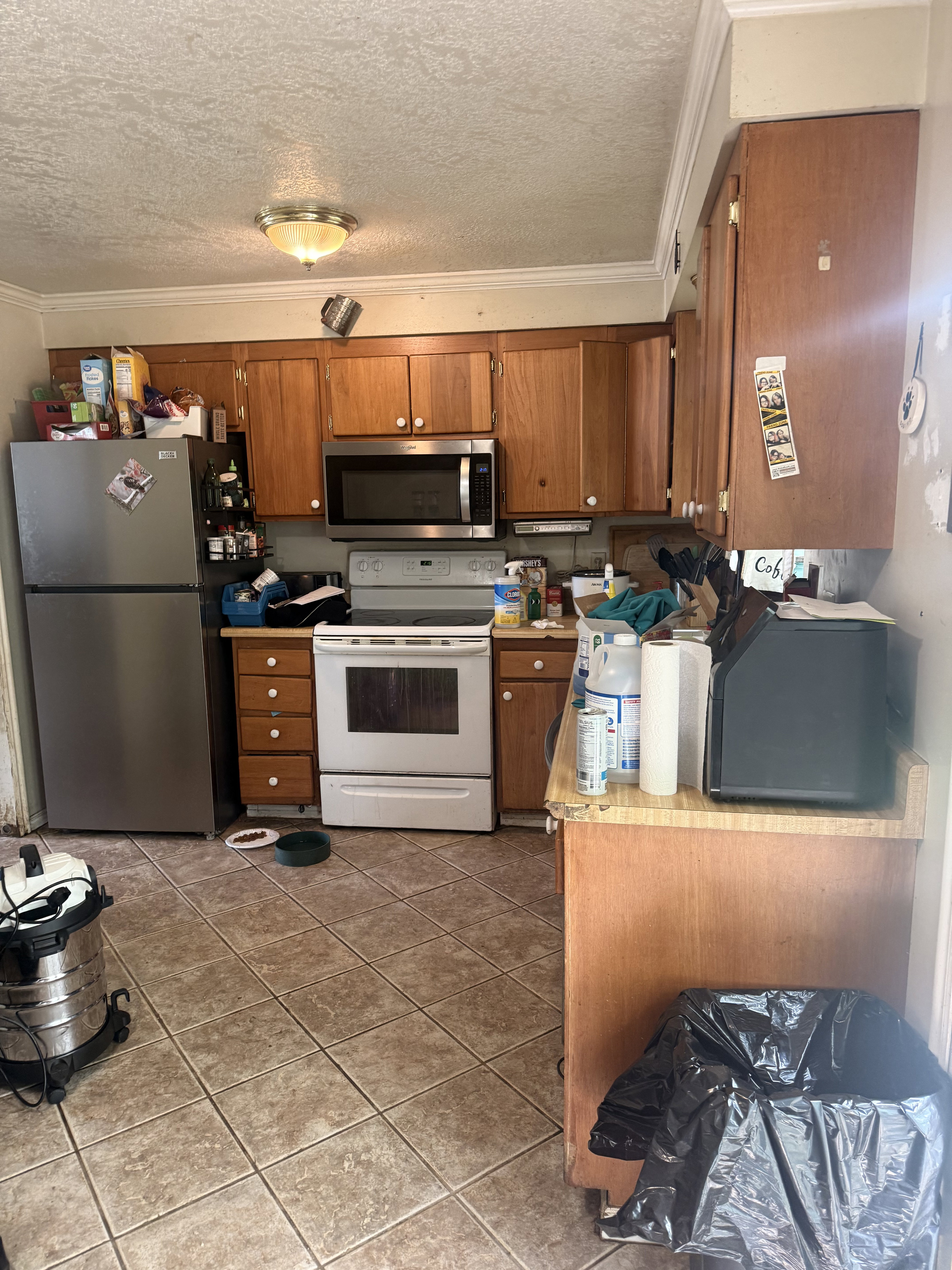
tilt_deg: -8.4
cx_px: 476
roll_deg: +1.8
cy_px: 635
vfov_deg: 71.6
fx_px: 880
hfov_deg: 56.8
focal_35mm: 24
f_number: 1.78
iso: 250
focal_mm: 6.76
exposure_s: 1/60
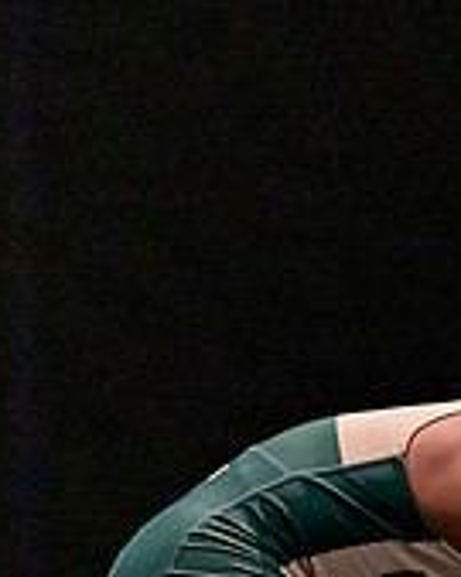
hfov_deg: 2.8
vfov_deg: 3.5
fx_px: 9491
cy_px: 756
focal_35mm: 556
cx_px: 770
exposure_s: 1/800
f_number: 1.8
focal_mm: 135
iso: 2000
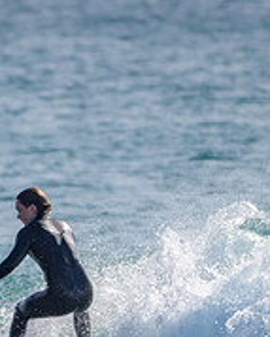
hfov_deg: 0.8
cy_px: 292
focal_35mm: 1868
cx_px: 112
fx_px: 18675
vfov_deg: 1.0
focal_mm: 500
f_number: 5.6
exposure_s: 1/3200
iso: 220
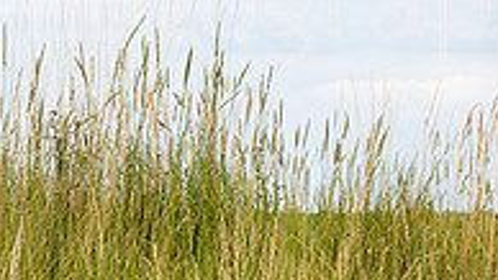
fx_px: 2733
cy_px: -141
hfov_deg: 10.4
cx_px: 319
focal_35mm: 207
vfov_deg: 5.8
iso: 100
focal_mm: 64
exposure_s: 1/250
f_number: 6.3
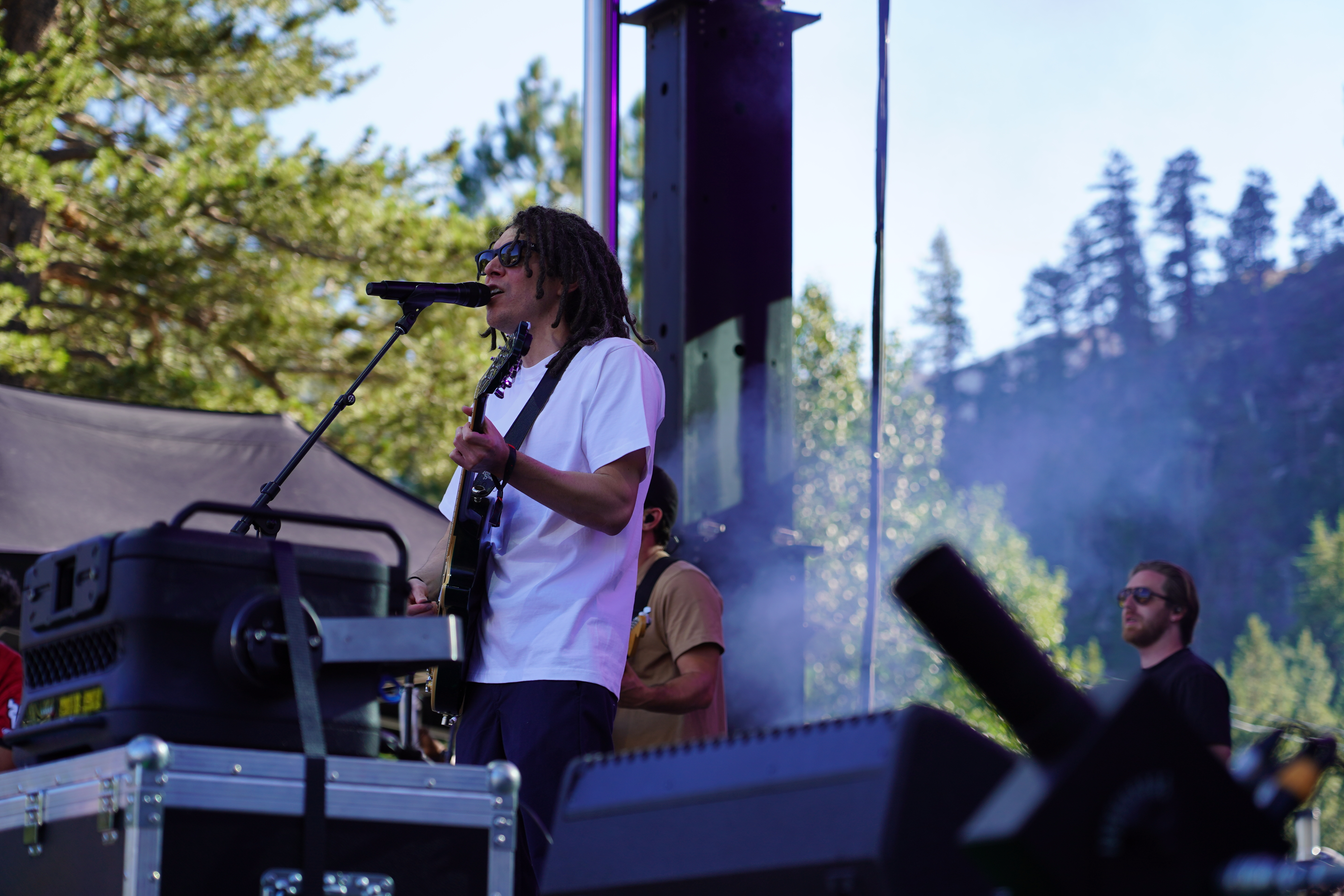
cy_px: 463
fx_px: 4069
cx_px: 669
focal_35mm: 109
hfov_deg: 18.8
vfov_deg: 12.6
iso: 100
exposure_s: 1/200
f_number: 4.5
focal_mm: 105
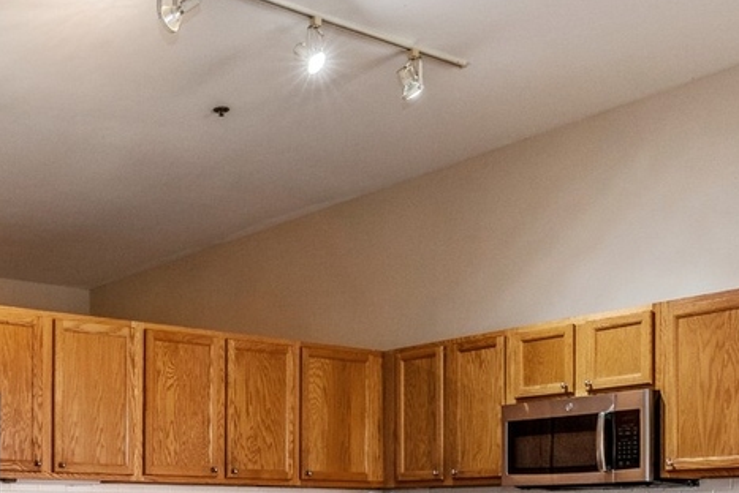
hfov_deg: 35.7
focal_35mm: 52
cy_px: 517
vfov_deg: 24.6
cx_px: 66
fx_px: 1068
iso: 250
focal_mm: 15
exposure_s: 1/5
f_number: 11
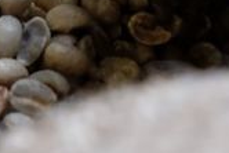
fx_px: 1076
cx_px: -160
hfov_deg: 11.4
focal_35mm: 169
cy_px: -191
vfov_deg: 7.7
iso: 3200
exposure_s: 1/80
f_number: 2.8
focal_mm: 18
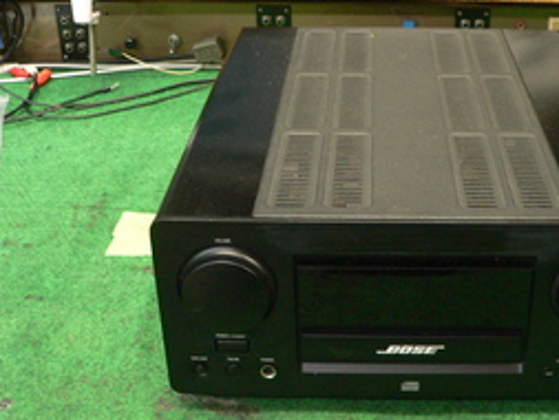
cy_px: 169
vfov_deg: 27.0
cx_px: 365
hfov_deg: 35.2
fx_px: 872
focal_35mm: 54
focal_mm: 6
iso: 200
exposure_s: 1/8
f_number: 2.8
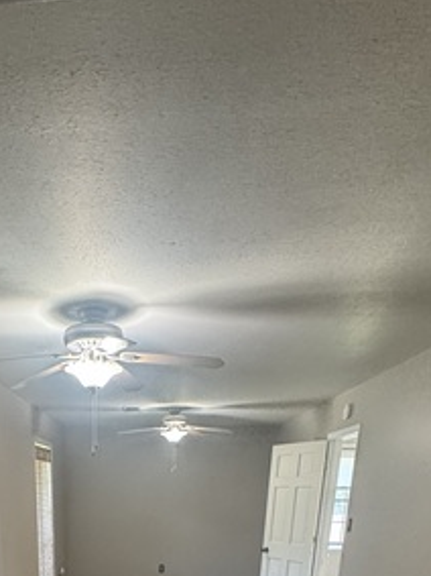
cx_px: 96
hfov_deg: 41.3
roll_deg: +0.1
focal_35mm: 33
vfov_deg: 41.2
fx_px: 548
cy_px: 667
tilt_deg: -19.2
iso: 500
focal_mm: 2.22
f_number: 2.2
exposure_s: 1/60
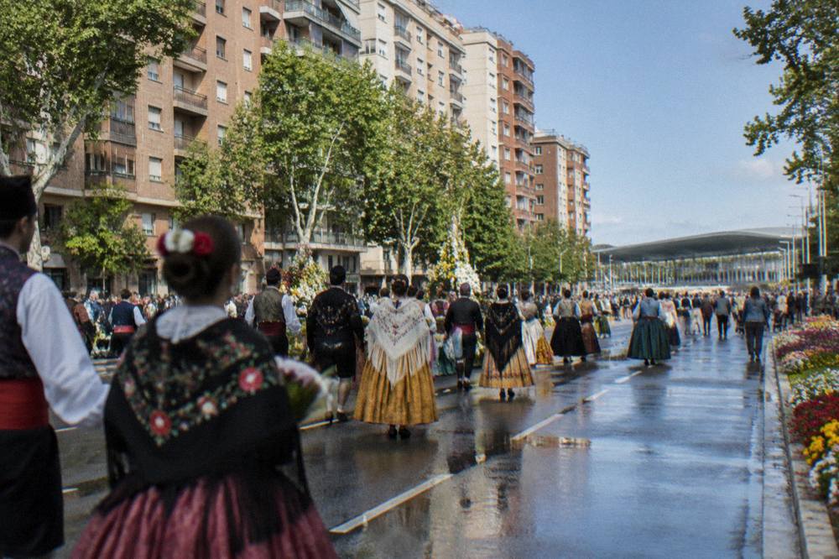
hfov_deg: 41.9
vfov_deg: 28.6
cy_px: 280
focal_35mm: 47
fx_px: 1095
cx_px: 420
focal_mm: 47
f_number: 7.1
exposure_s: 1/640
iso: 500
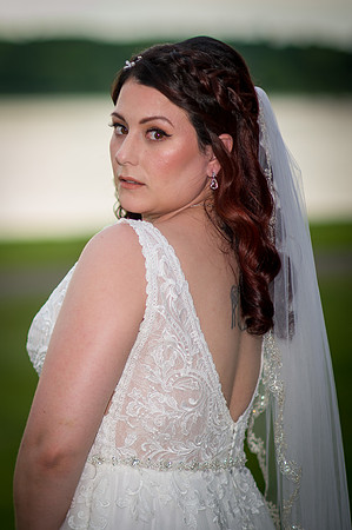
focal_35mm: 150
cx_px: -29
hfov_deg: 9.1
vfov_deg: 13.7
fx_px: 2203
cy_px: 230
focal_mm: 85
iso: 100
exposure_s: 1/1000
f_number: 1.4
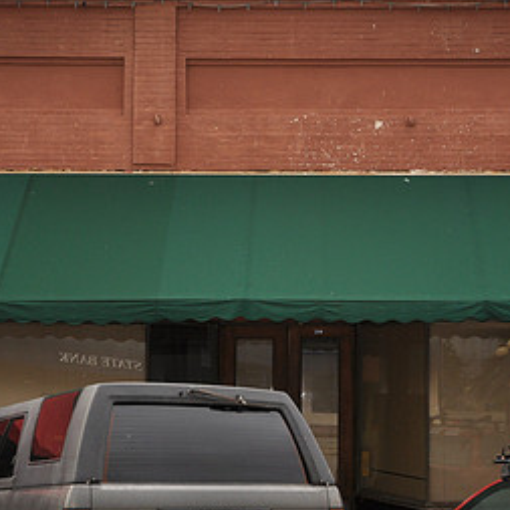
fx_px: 1267
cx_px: 335
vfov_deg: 22.8
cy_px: 243
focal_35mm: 76
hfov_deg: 22.7
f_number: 4
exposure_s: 1/200
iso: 200
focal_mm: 26
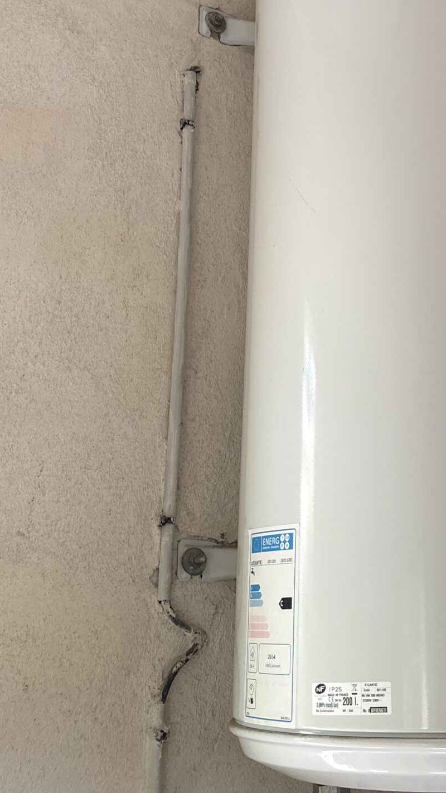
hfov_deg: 22.9
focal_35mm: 51
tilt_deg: +21.2
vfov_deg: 39.9
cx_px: 409
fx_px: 1072
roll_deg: +0.9
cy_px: 241
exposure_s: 1/122
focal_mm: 5.96
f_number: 1.6
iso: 125
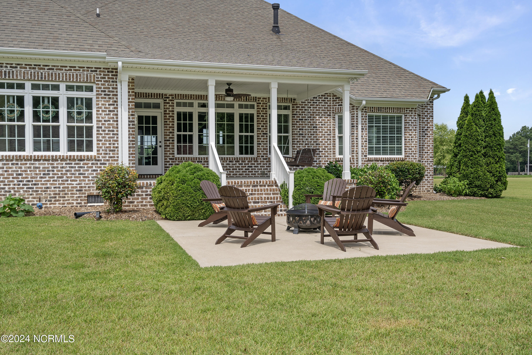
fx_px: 517
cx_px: 266
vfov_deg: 37.9
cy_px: 178
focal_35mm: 35
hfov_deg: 54.4
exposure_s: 1/60
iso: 160
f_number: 10
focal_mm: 35
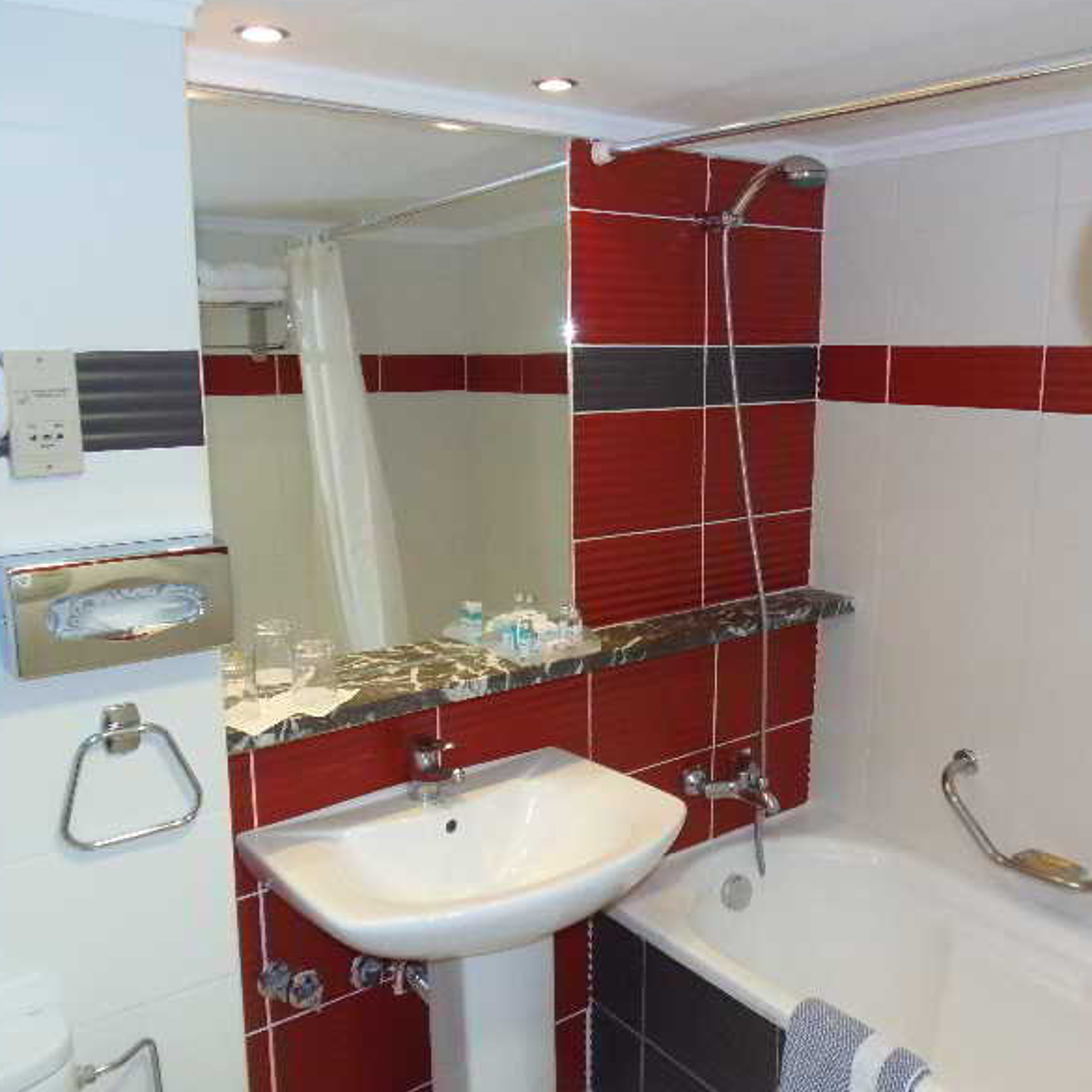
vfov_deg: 55.6
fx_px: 1035
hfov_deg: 55.6
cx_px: 511
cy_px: 547
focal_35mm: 29
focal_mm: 4.3
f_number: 2.9
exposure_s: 1/30
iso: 200
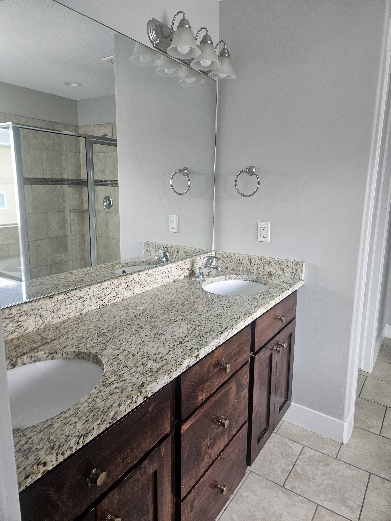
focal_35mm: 23
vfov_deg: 73.9
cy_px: 260
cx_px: 196
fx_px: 346
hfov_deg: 58.9
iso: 200
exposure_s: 1/120
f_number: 1.8
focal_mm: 5.4
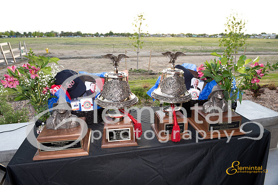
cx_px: 139
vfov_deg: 49.6
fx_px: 201
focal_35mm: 26
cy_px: 92
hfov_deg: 69.4
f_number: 6.3
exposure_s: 1/60
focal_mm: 26
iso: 160
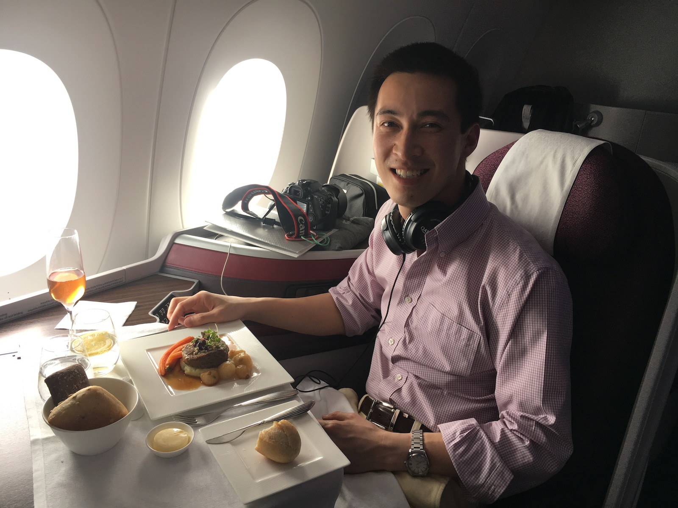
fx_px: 568
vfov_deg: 48.2
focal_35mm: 29
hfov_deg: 61.7
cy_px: 254
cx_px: 339
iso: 32
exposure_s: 1/120
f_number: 2.2
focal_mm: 4.15
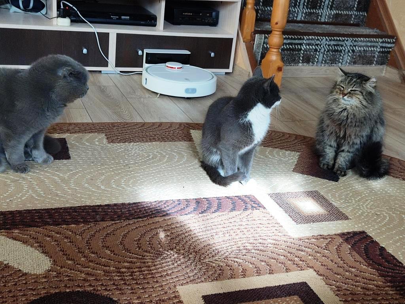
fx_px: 503
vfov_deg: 33.6
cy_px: 152
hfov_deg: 43.9
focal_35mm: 43
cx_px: 202
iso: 297
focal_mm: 4.71
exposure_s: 1/30
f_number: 1.79
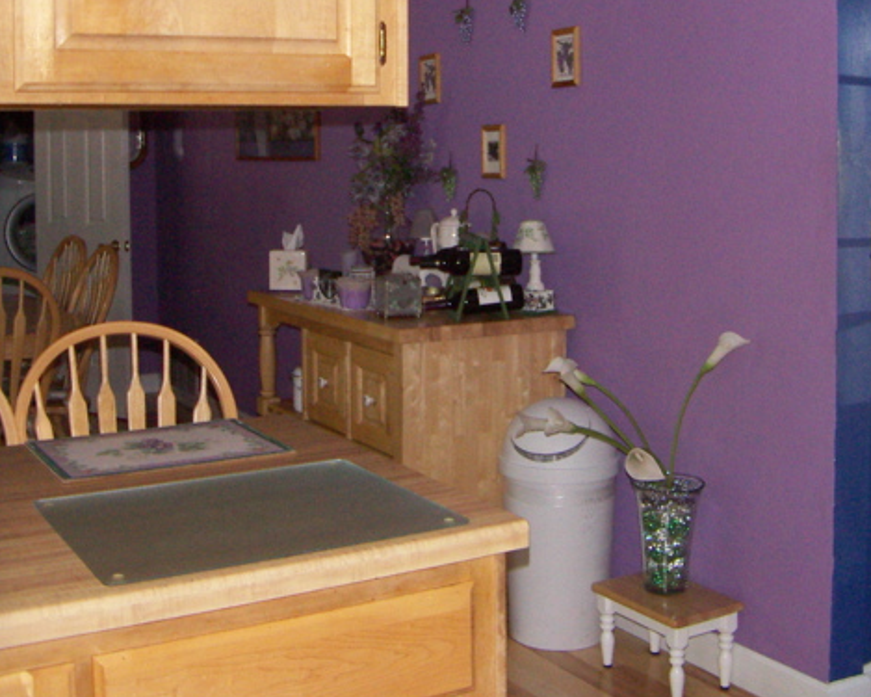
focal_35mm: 48
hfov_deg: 38.8
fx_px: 1237
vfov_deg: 31.0
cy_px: 188
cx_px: 444
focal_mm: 4.7
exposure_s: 1/50
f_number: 2.8
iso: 200
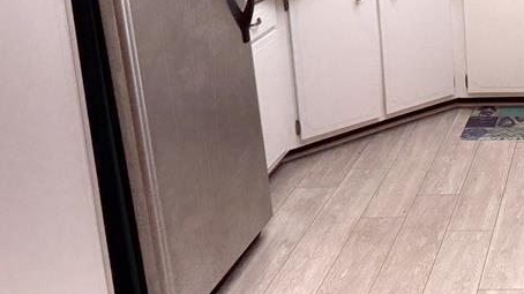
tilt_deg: -13.2
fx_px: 819
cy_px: -24
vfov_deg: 19.5
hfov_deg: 31.8
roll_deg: +1.4
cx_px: 563
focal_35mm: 59
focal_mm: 6.76
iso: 125
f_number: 1.78
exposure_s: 1/120
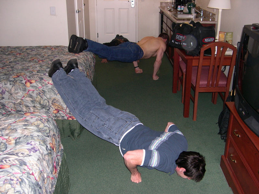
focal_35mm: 38
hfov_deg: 49.0
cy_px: 97
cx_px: 130
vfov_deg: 37.7
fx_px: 284
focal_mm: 8
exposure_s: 1/60
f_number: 2.8
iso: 201
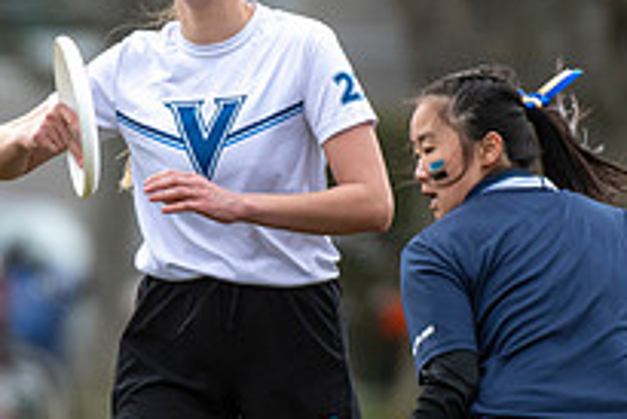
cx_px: 326
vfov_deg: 0.6
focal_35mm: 2125
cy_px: 227
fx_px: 37035
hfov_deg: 1.0
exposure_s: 1/1250
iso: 450
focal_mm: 400
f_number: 4
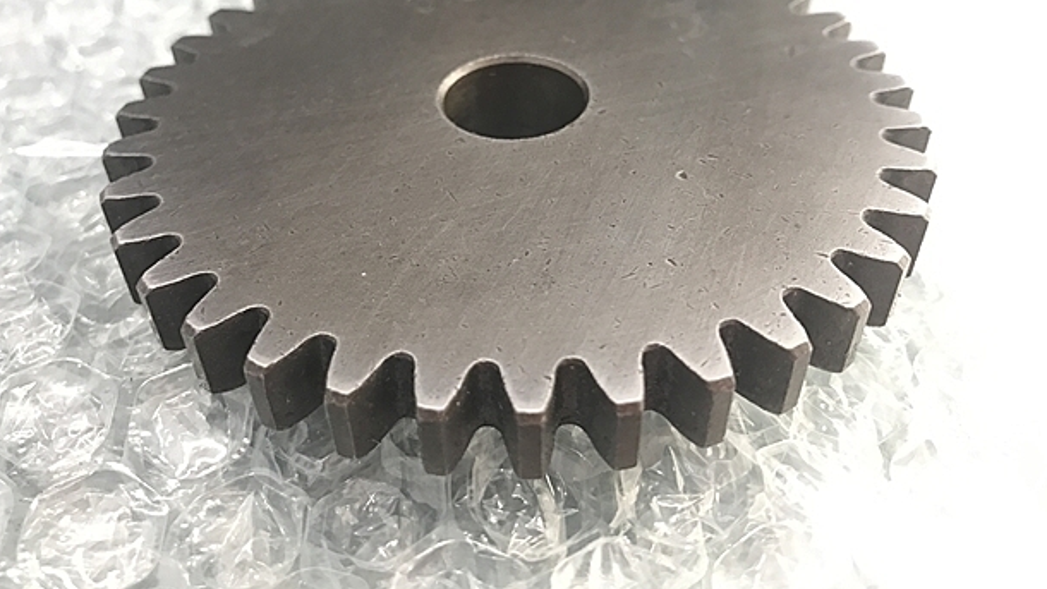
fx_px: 888
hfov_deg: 61.0
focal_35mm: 32
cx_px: 503
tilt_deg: -39.2
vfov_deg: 36.4
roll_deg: -1.1
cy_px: 216
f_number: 1.8
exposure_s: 1/17
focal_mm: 3.99
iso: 40
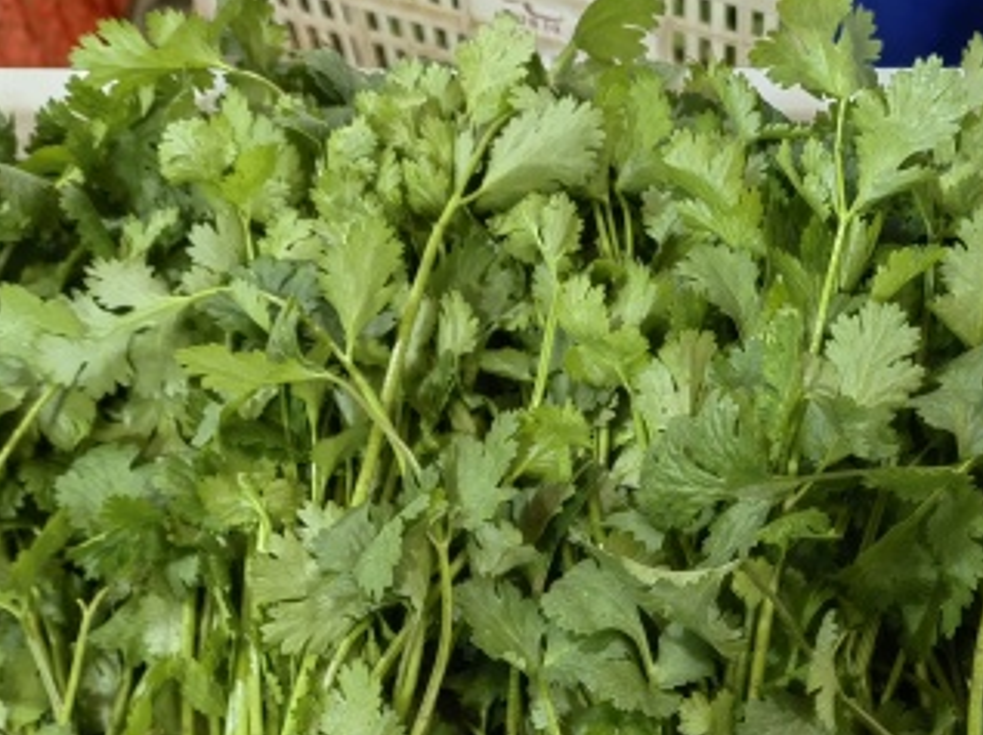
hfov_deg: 28.6
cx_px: 485
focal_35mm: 68
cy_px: 735
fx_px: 1930
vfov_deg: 20.9
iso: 500
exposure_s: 1/100
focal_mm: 5.54
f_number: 1.8
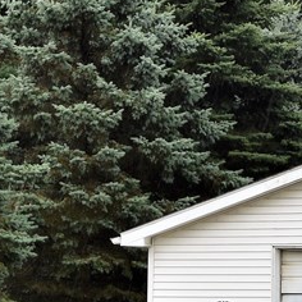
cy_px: 254
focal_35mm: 141
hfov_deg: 11.2
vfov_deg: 12.3
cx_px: 616
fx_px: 1392
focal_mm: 24
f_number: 8
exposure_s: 1/100
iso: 100
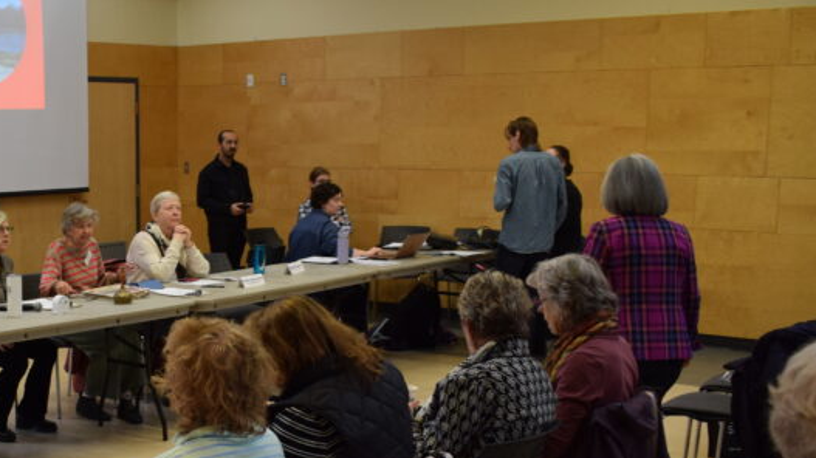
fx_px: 1190
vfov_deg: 21.4
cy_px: 391
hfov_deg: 35.9
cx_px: 101
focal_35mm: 55
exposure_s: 1/60
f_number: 3.5
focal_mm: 18
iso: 900
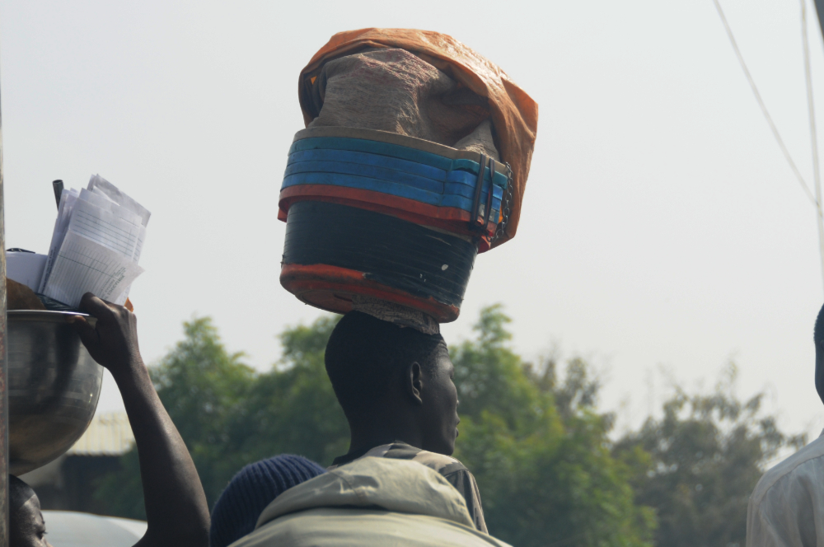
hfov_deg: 17.1
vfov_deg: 11.4
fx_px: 2743
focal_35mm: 120
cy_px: 274
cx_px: 412
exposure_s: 1/800
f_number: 7.1
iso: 320
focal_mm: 80
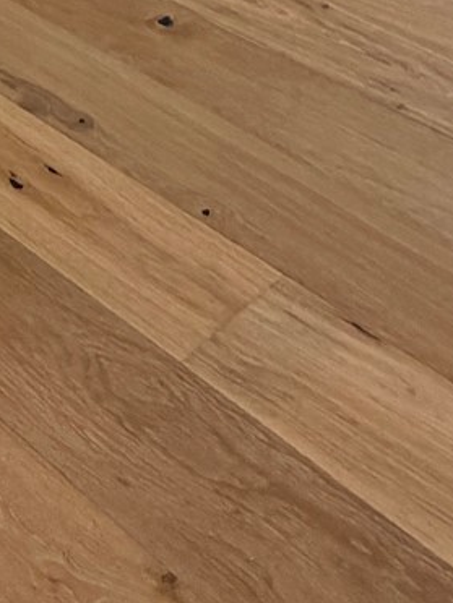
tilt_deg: -5.7
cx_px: 192
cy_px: -561
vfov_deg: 18.3
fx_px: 1344
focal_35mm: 77
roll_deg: -0.5
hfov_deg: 19.1
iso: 50
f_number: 2.2
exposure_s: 1/120
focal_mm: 2.22
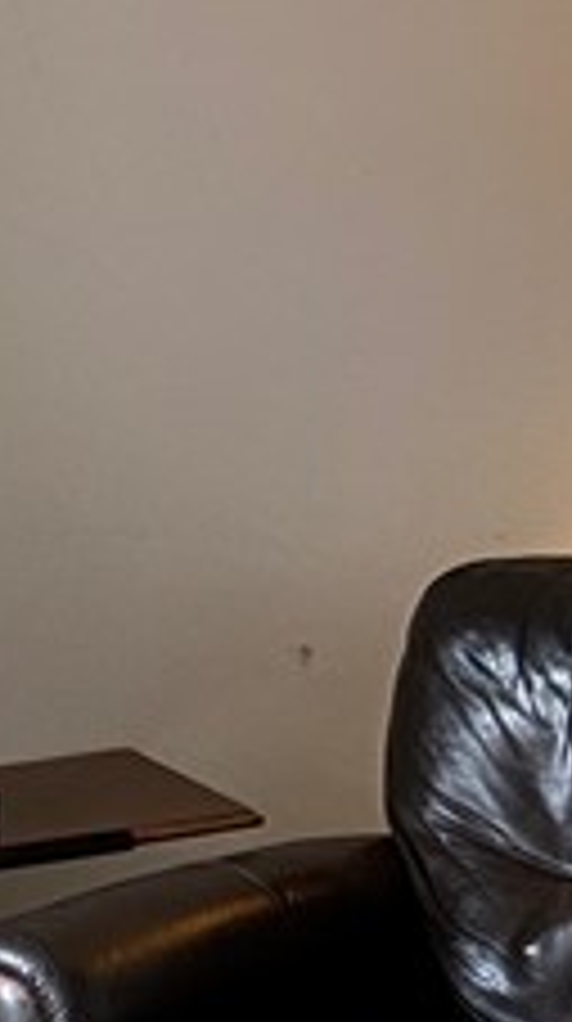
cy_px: 572
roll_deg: +0.4
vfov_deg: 16.8
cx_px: 955
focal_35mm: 128
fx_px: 3466
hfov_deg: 9.1
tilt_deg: -9.9
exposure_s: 1/60
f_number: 1.8
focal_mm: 4.25
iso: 125
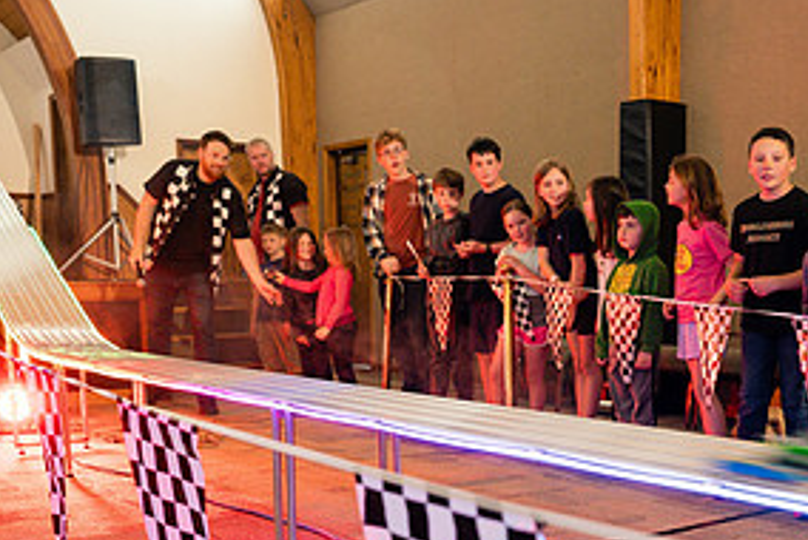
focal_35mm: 49
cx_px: 595
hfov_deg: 39.3
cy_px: 473
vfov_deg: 26.8
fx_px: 1101
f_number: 3.2
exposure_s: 1/40
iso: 800
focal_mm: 24
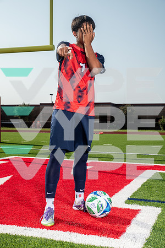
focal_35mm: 48
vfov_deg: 41.1
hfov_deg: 28.1
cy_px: 124
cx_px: 82
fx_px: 330
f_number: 6.3
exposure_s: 1/400
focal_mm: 48
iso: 100
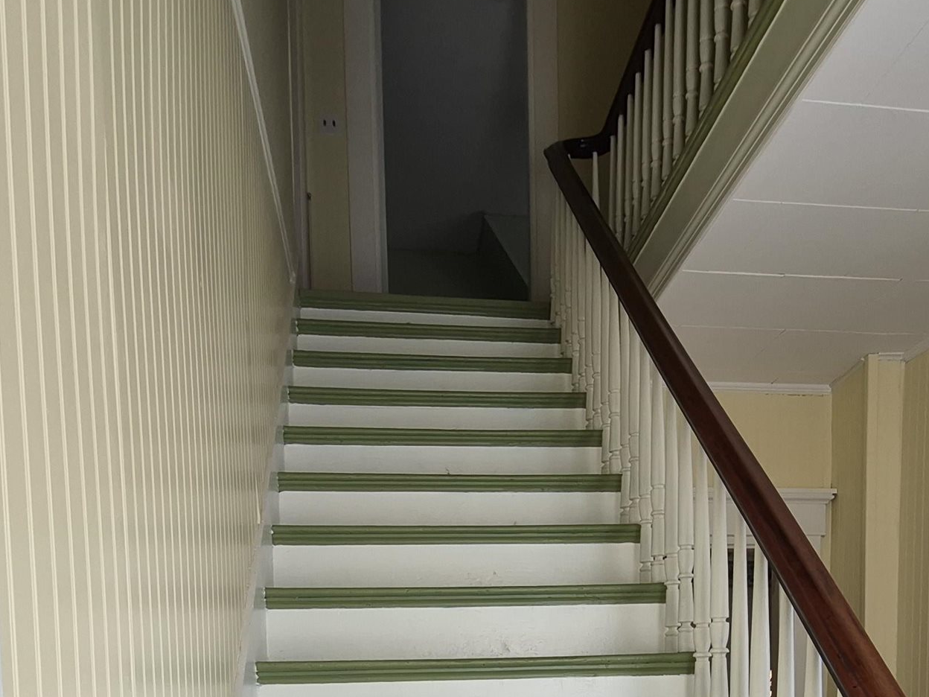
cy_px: 775
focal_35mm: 32
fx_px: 859
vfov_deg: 36.9
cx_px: 499
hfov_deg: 56.8
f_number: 2.2
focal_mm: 1.74
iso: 64
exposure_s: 1/120
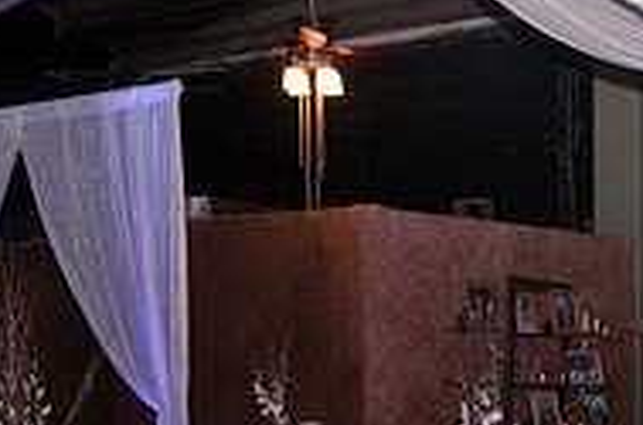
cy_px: 566
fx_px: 1479
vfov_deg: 15.5
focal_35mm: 83
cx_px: 578
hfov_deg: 23.9
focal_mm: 18
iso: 800
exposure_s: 1/50
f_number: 5
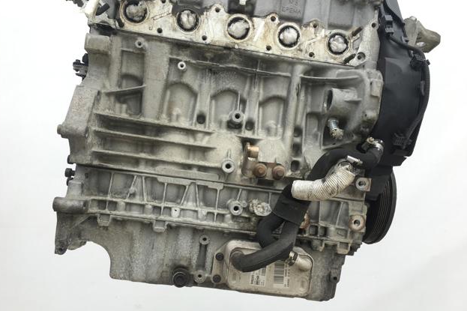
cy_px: 174
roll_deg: +1.3
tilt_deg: +6.9
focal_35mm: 31
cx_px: 229
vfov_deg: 42.2
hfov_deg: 60.3
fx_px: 402
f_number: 2.2
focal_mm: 4.15
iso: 25
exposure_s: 1/469
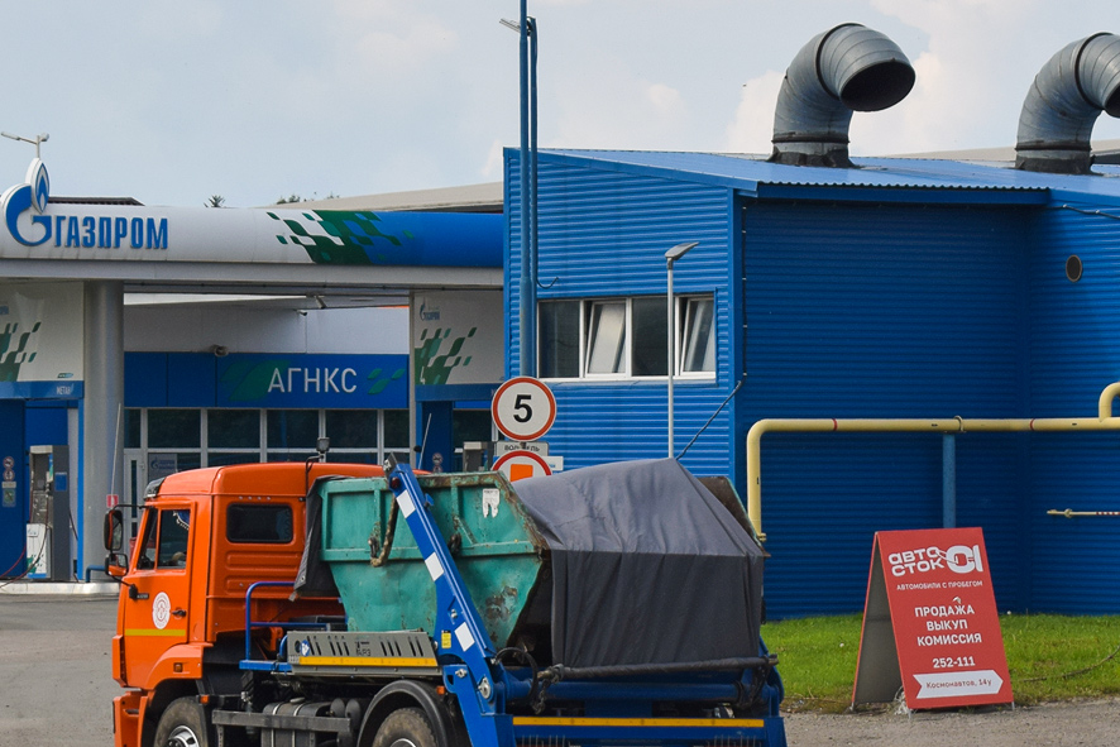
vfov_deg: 12.3
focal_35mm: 112
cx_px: 415
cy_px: 485
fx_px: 3475
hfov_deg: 18.3
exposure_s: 1/800
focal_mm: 55
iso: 200
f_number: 6.3
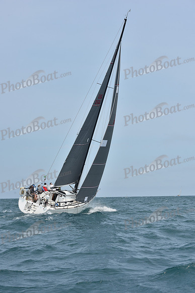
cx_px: 98
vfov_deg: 28.8
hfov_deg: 19.5
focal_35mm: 70
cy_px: 146
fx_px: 568
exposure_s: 1/800
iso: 250
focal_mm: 70
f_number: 10
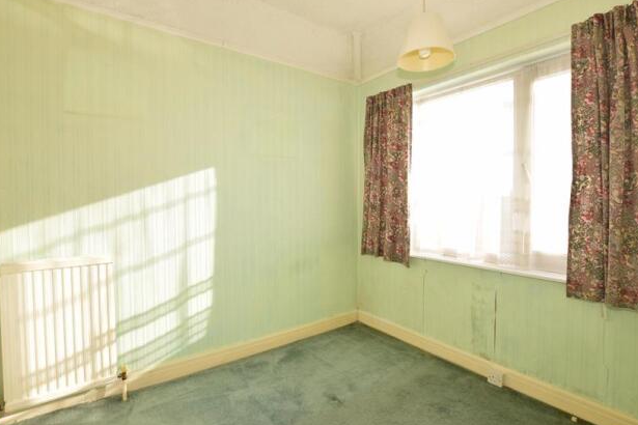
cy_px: 214
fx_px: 284
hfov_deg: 96.7
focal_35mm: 16
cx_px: 329
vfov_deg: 73.7
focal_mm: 10
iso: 400
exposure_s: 1/200
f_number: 8
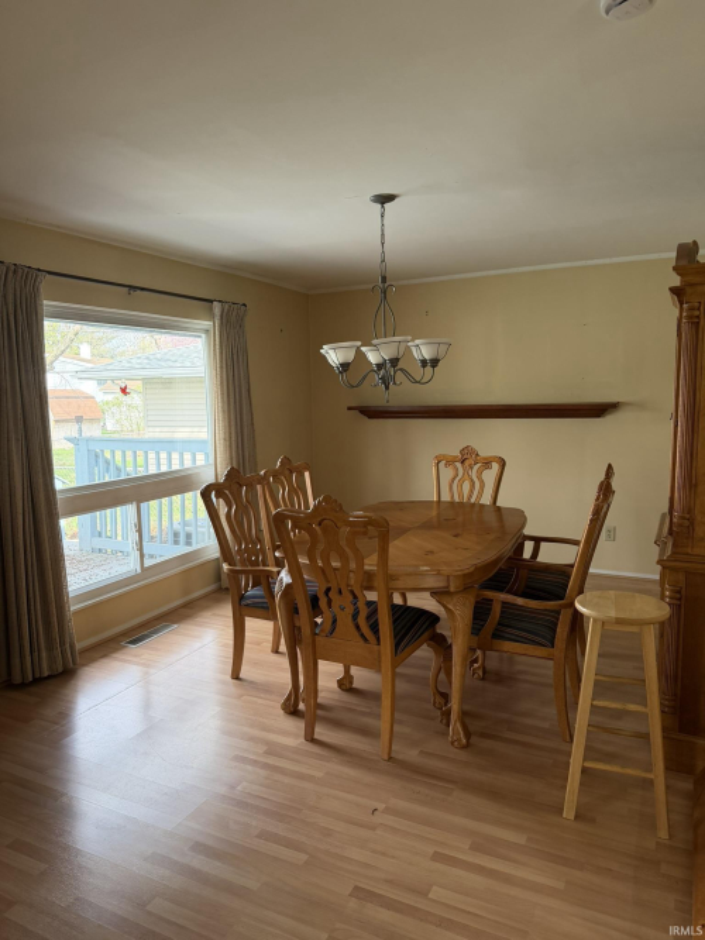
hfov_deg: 56.8
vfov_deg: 71.6
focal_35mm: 24
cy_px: 470
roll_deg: +1.9
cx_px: 352
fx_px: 652
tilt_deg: -7.2
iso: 200
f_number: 1.78
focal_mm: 6.76
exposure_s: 1/212
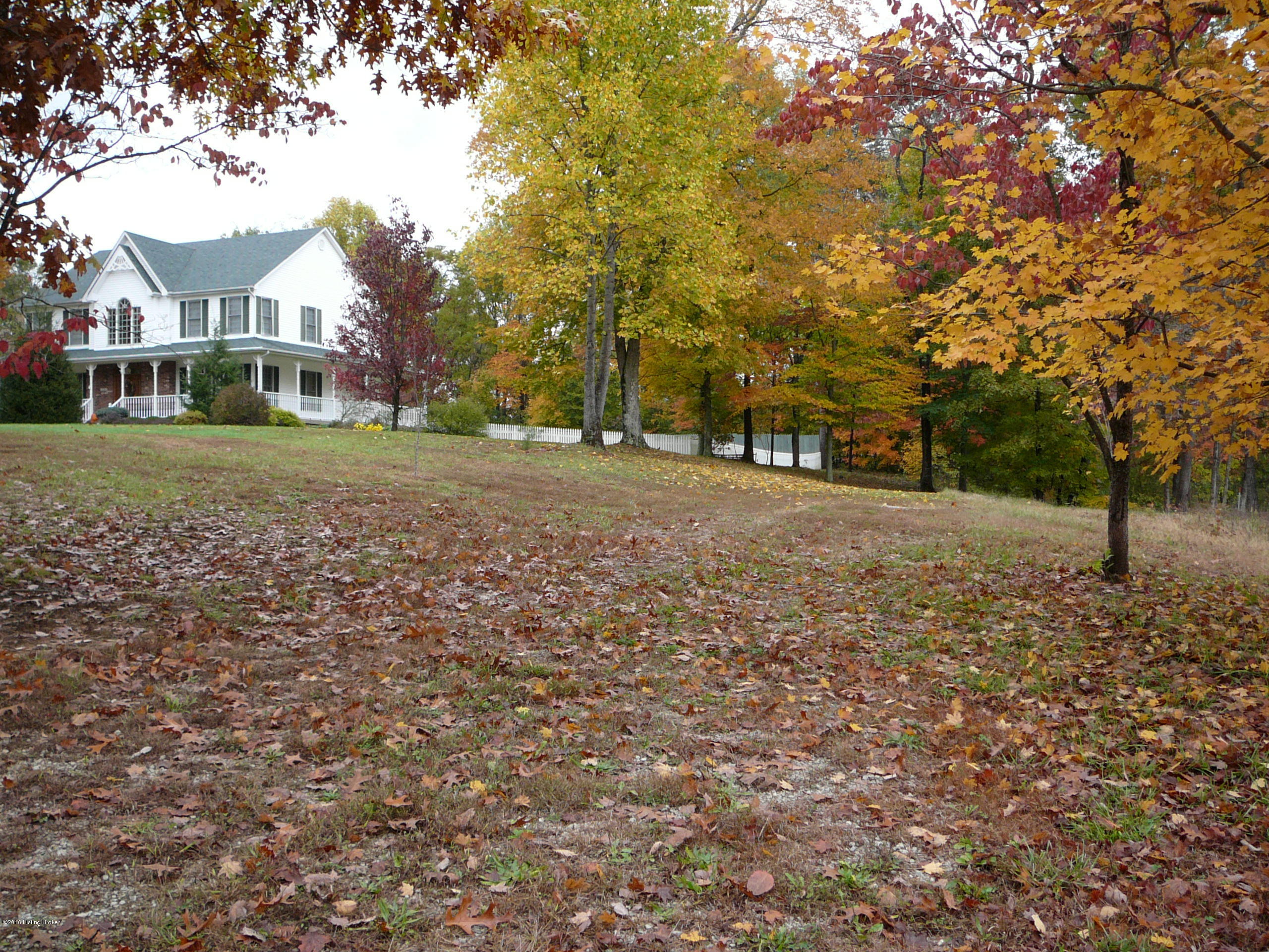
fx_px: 1283
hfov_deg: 52.6
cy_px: 476
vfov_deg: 40.7
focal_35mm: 35
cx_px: 634
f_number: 2.8
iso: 80
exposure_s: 1/160
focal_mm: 5.2
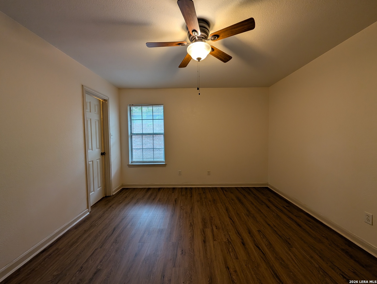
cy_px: 142
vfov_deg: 94.7
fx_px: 131
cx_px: 188
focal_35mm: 12
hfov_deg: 110.5
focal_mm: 2.02
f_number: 1.7
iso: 72
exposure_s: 1/60
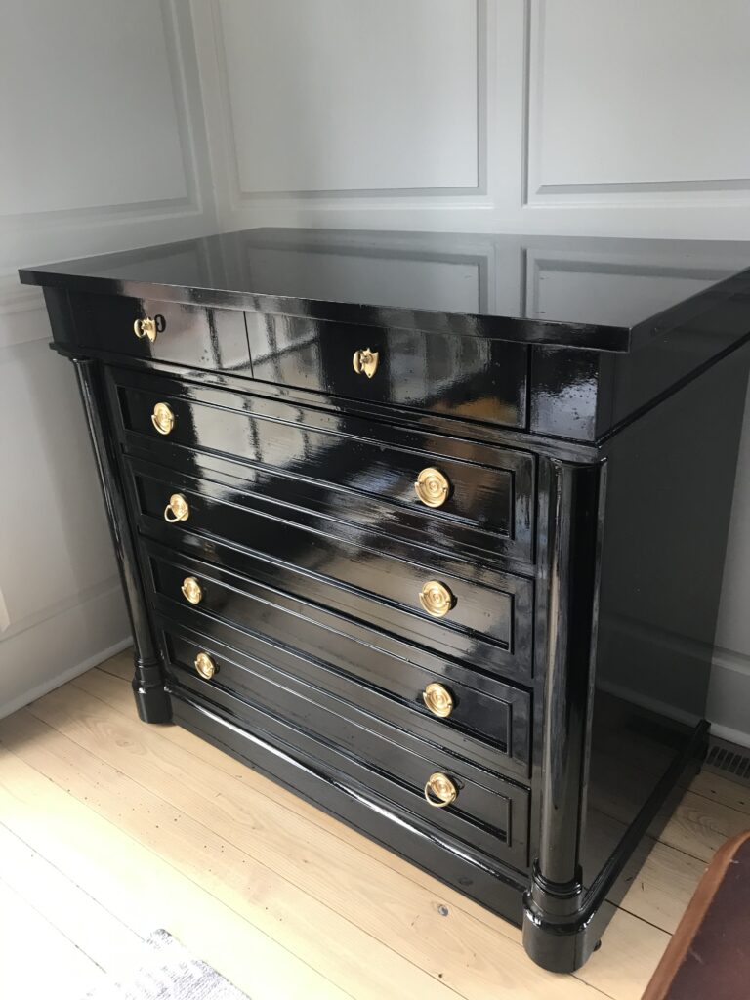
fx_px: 809
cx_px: 375
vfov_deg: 63.4
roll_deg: +3.8
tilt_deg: -21.3
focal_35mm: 28
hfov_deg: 49.7
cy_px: 500
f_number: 1.8
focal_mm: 3.99
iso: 40
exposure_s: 1/24
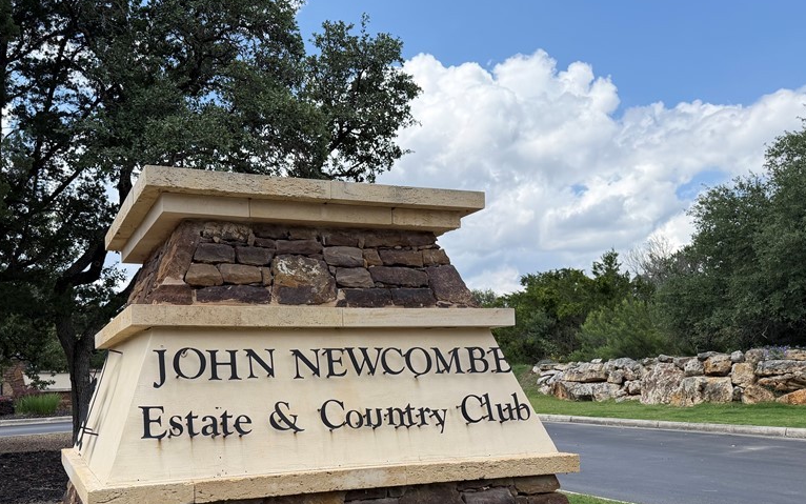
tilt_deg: +0.9
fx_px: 747
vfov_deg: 36.7
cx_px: 331
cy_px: 357
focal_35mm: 34
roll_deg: +1.8
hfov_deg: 56.4
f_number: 1.78
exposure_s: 1/4975
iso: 125
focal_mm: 6.76
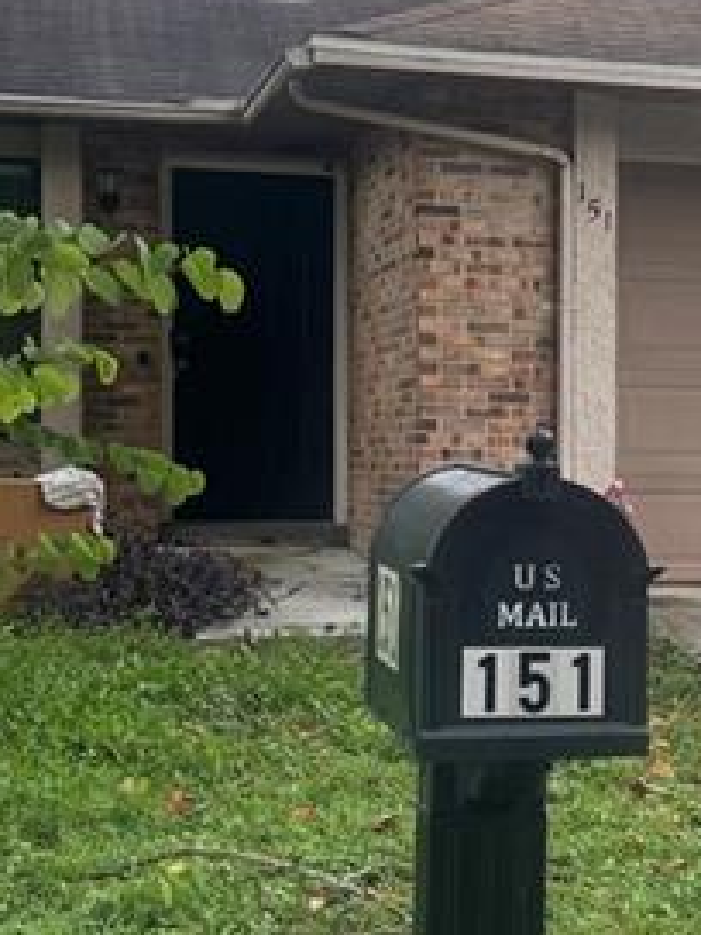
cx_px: 1148
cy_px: 529
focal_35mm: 106
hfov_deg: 13.0
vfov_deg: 18.5
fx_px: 2862
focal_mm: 6.76
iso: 100
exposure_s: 1/122
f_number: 1.78
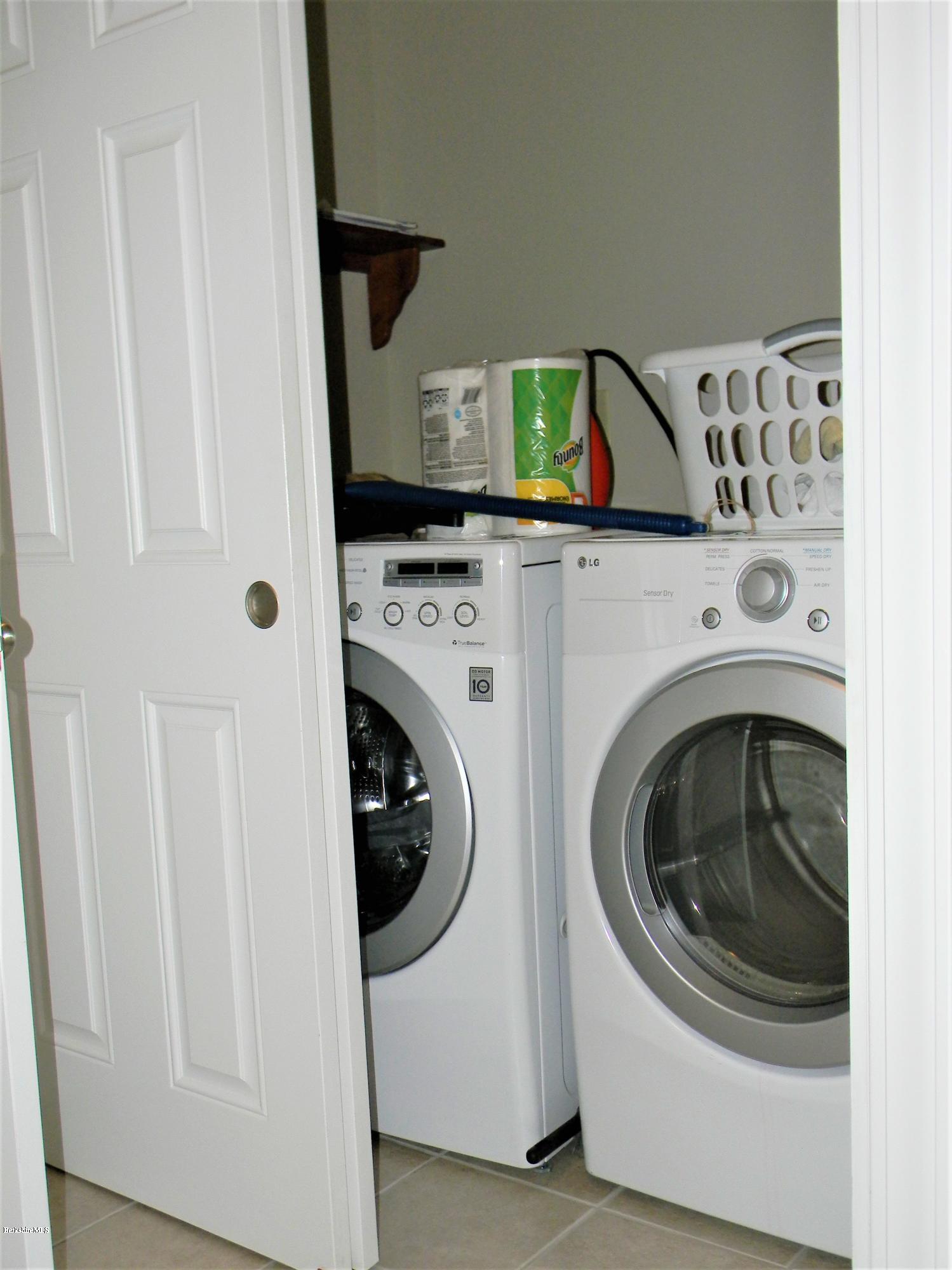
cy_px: 635
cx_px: 476
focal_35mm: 36
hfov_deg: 39.6
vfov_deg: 51.4
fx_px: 1321
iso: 200
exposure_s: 1/30
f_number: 3.7
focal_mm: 6.4
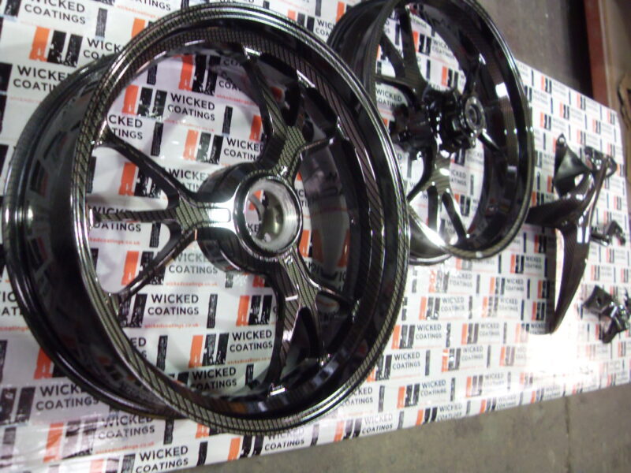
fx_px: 638
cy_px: 236
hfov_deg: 52.6
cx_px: 316
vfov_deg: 40.7
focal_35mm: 35
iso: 200
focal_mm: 6.3
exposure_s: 1/20
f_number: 2.8
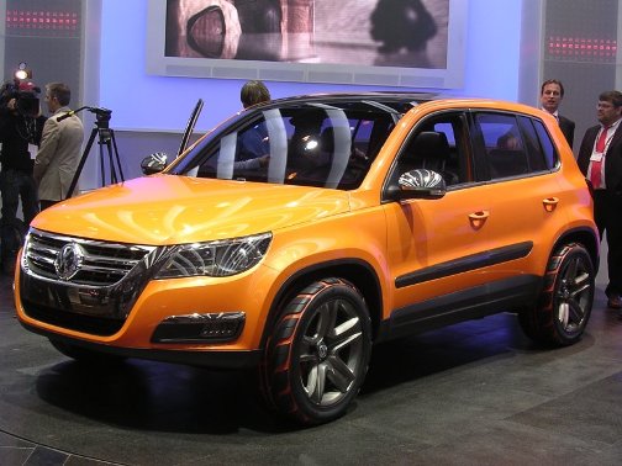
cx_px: 311
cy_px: 233
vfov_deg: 31.5
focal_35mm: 46
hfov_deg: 41.2
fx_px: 827
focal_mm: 7.1
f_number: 3
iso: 100
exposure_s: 1/47.3
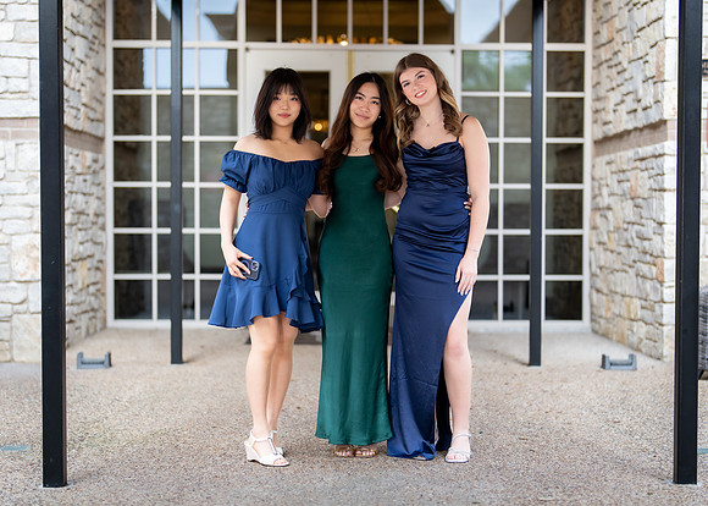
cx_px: 348
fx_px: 1239
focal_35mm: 62
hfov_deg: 31.9
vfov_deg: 23.1
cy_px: 261
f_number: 1.2
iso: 500
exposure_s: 1/400
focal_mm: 50
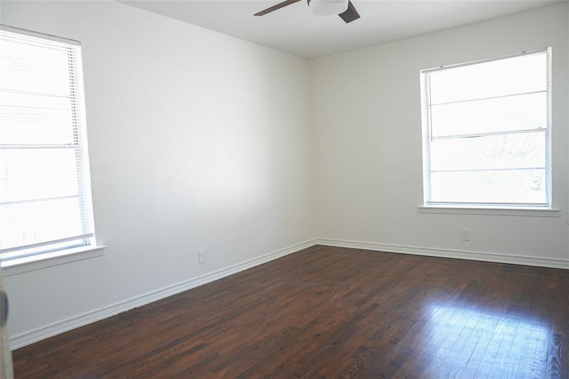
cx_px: 284
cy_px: 190
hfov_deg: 73.7
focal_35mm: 24
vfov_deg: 53.1
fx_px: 379
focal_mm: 24
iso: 800
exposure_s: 1/200
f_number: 2.8
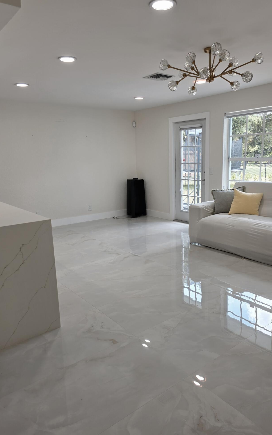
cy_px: 215
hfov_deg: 49.0
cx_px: 163
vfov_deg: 72.5
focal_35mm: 25
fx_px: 296
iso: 40
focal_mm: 6.3
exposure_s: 1/120
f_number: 1.7
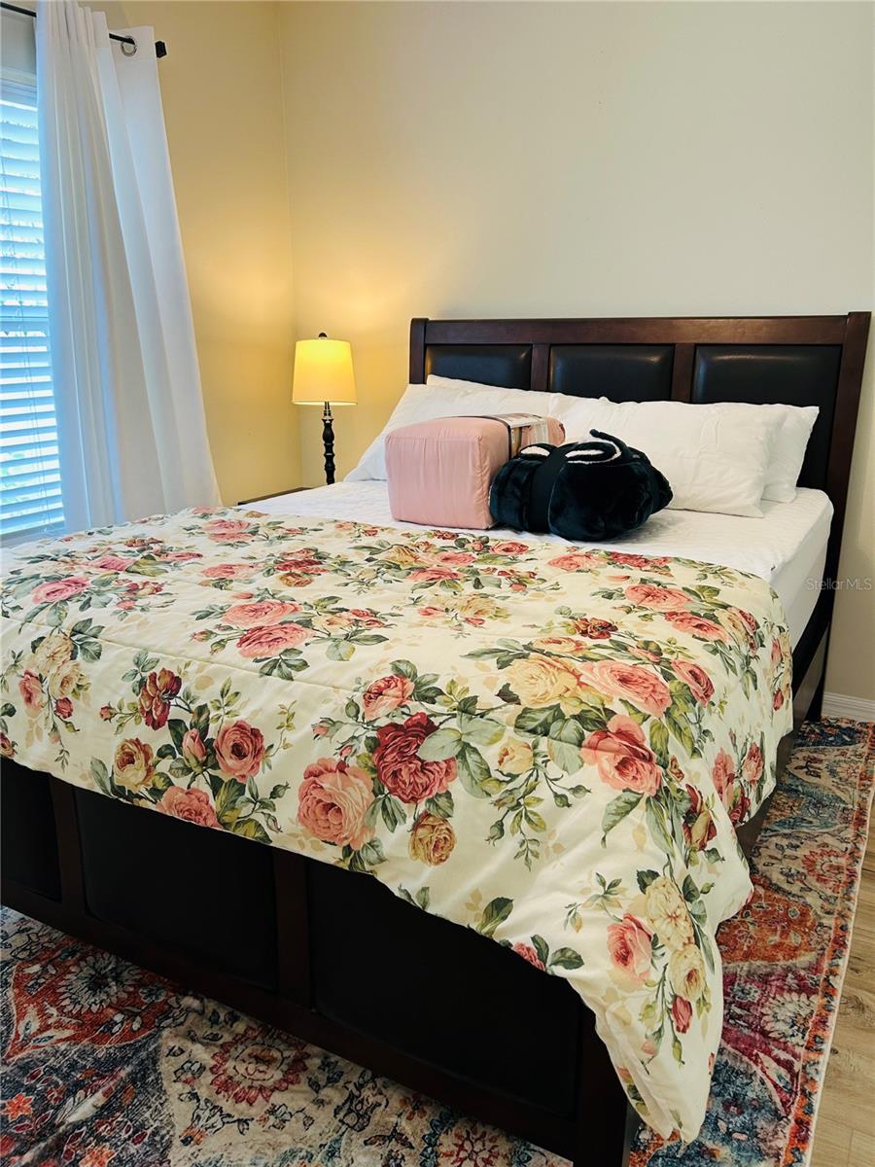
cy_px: 584
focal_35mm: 26
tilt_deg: -16.3
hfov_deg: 53.1
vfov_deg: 67.3
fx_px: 876
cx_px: 438
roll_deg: +0.0
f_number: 1.5
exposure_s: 1/60
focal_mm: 5.7
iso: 64
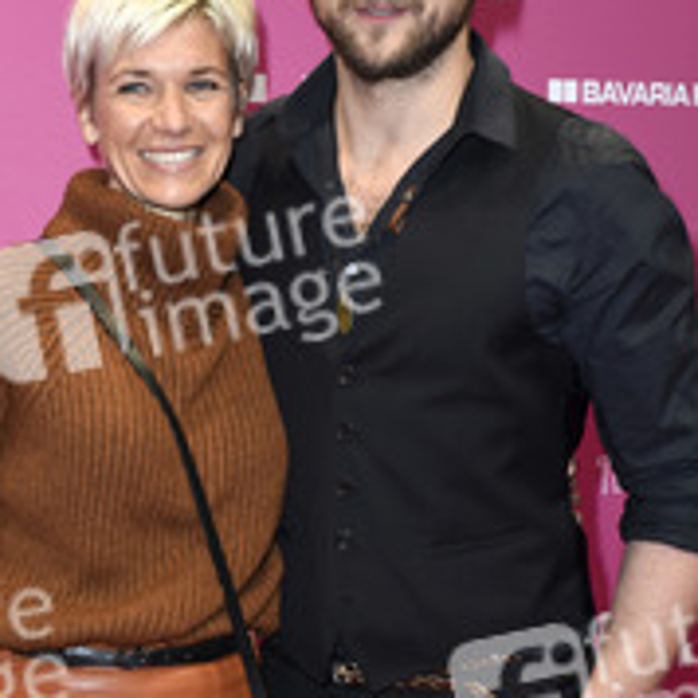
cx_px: 294
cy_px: 486
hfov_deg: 16.0
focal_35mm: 109
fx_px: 2487
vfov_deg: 15.9
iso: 500
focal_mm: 38
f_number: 6.3
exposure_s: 1/160
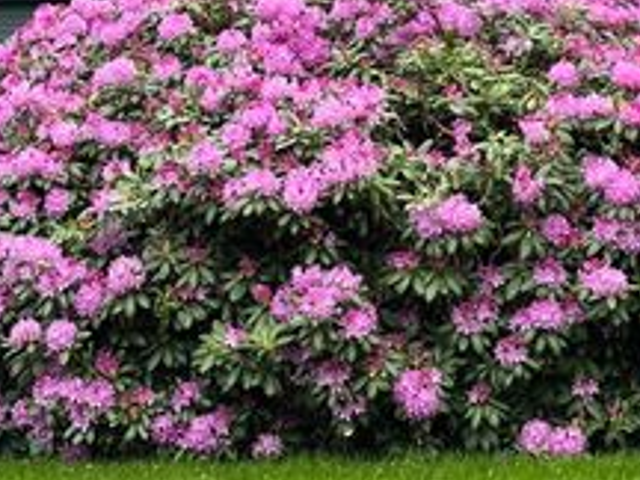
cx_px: 388
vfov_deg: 13.1
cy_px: -22
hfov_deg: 17.7
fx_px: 2052
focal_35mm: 111
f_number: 1.78
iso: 80
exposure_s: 1/172
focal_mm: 6.76
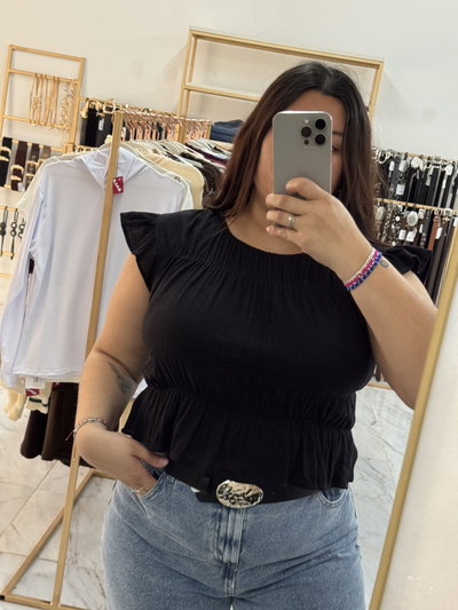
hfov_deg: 30.3
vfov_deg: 39.6
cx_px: 229
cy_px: 305
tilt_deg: -11.3
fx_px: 846
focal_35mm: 48
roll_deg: -9.3
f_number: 1.78
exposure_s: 1/60
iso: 250
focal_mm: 6.76
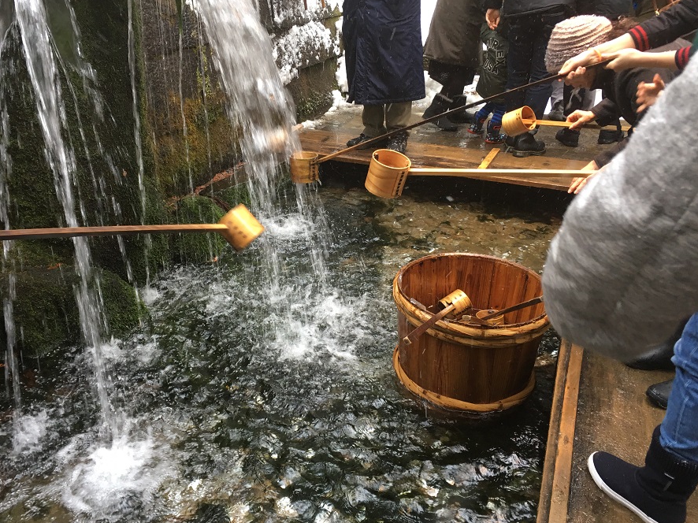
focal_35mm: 33
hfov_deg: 55.3
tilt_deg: -23.2
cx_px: 333
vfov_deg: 42.9
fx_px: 665
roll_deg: -2.1
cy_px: 244
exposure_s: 1/15
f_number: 2.2
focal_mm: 4.15
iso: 32
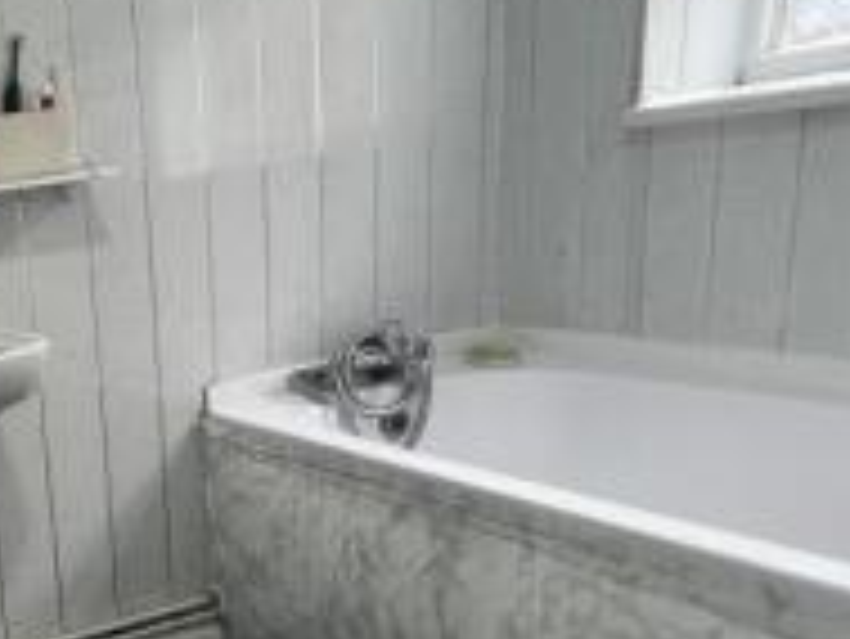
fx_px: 983
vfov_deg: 34.3
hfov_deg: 37.6
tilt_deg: -18.5
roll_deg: +9.7
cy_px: 556
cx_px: -124
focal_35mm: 40
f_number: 1.8
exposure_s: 1/100
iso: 160
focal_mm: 1.57
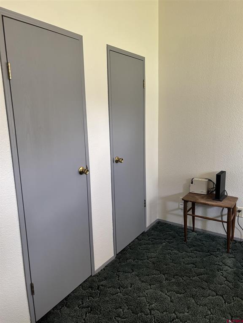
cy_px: 162
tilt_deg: -11.6
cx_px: 122
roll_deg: +0.4
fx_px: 243
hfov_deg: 53.1
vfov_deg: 67.3
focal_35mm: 26
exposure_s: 1/88
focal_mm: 5.96
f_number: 1.6
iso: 125
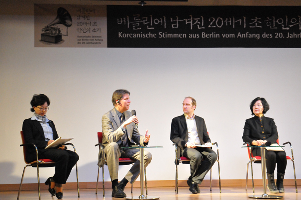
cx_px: 150
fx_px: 501
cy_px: 100
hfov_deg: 33.4
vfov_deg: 22.6
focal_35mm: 60
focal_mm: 40
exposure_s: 1/160
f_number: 6.3
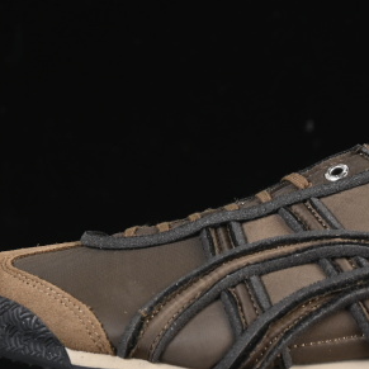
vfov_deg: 10.0
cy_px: 187
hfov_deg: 10.0
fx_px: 2111
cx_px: 302
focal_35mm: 175
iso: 160
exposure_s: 1/60
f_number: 6.3
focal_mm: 50
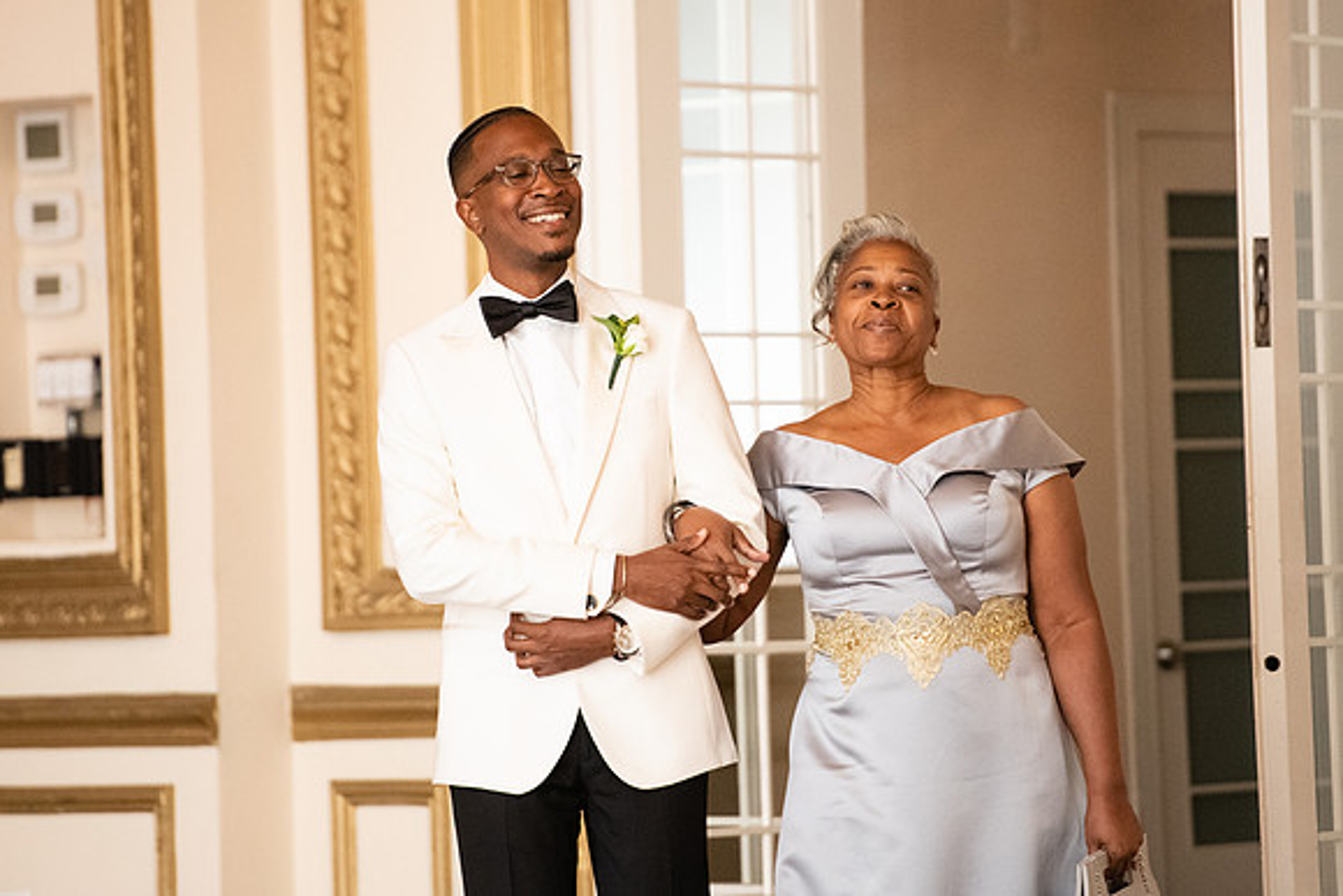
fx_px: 8854
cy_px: 412
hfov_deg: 8.7
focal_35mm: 237
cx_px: 611
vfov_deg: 5.8
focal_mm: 200
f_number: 2.8
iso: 3200
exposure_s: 1/400
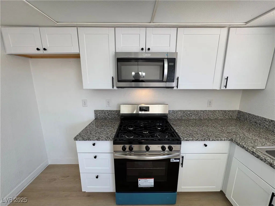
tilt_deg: -12.7
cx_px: 138
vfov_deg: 85.7
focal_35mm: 14
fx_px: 111
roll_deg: -0.3
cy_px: 103
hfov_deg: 102.1
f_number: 2.2
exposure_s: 1/120
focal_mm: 2.22
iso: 64
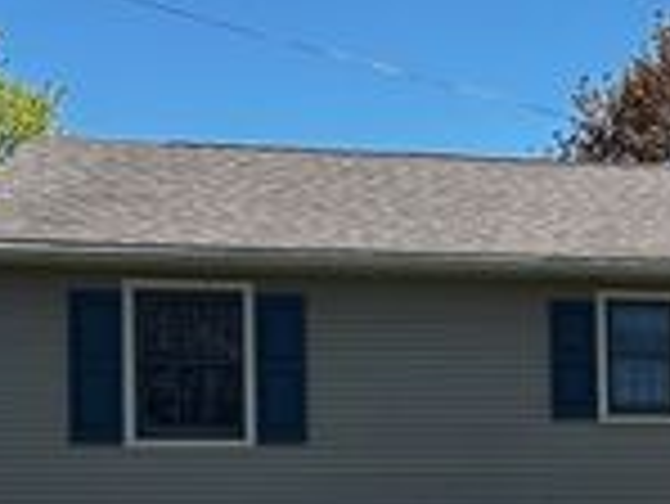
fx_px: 1685
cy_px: 511
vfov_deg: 16.6
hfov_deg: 20.2
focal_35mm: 87
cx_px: 922
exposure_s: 1/1845
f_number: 1.6
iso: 50
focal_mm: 5.96
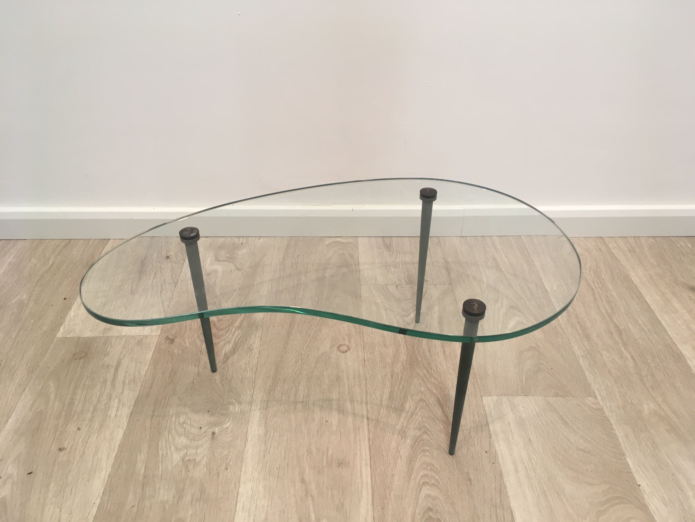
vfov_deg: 48.2
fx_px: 582
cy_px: 261
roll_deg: -2.3
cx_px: 348
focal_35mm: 29
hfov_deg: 61.7
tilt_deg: -37.0
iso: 80
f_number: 2.2
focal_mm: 4.15
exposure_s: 1/33
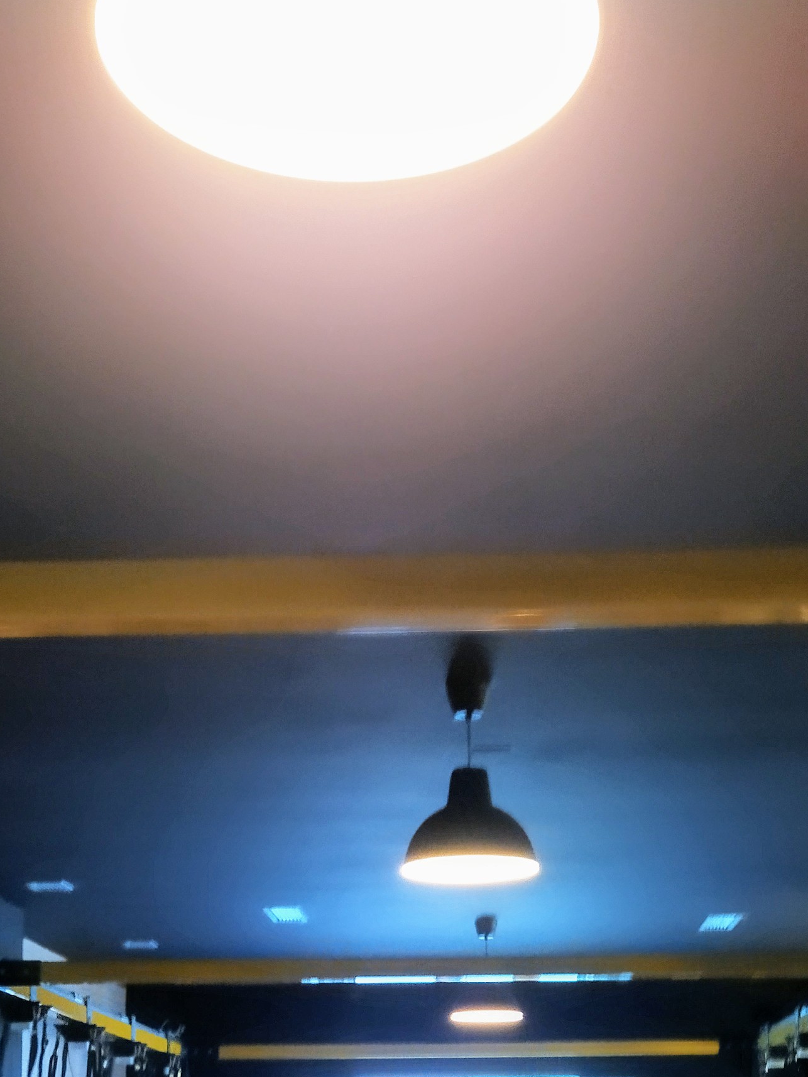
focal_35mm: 63
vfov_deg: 29.2
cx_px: 425
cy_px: 1019
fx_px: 1960
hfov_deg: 23.3
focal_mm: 4.71
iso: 434
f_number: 1.79
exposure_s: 1/20
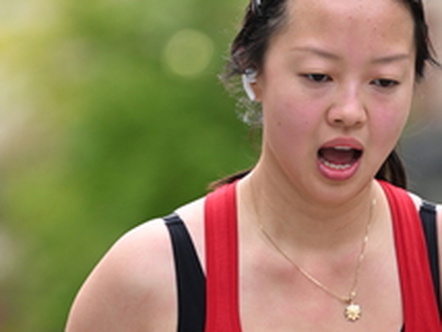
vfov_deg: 4.2
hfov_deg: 5.5
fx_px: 4576
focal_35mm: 358
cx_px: 292
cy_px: 239
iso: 640
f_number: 2.8
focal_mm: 145
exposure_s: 1/2500
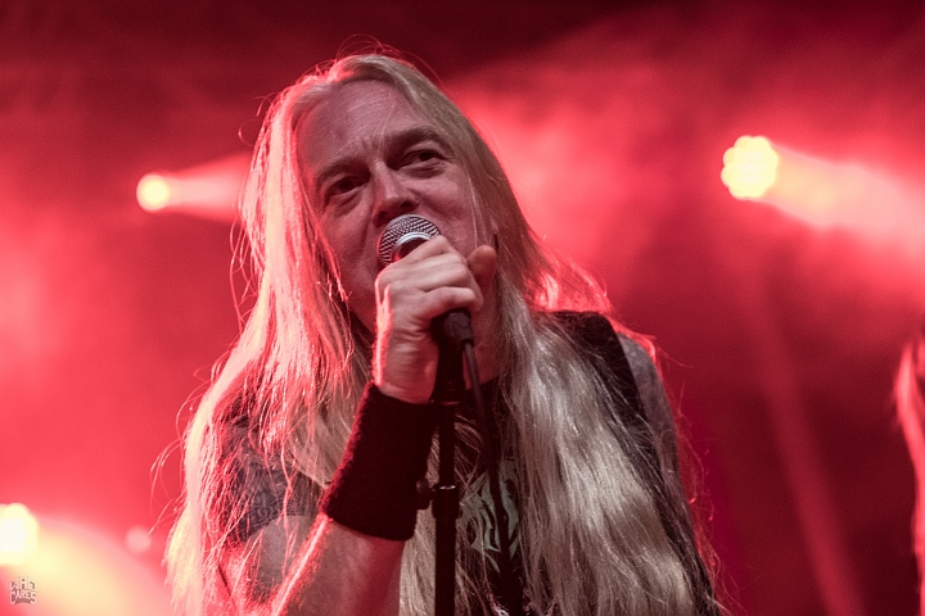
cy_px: 308
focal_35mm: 105
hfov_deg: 19.5
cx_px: 462
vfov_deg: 13.0
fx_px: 2698
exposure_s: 1/100
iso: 1600
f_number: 2.8
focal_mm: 70
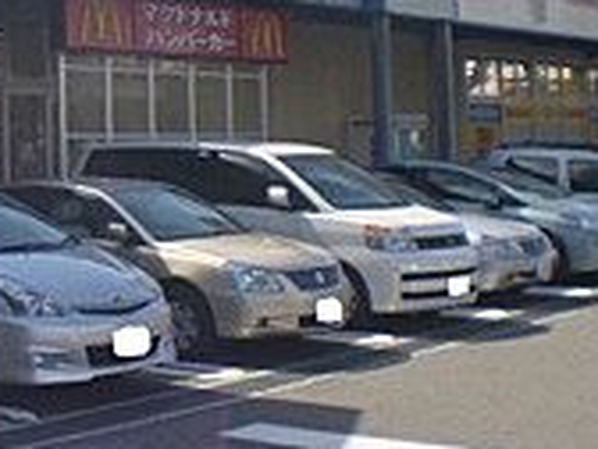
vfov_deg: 11.9
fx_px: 2108
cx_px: -224
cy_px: -61
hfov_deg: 15.2
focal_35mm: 122
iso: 160
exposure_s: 1/800
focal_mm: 5.7
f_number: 2.9
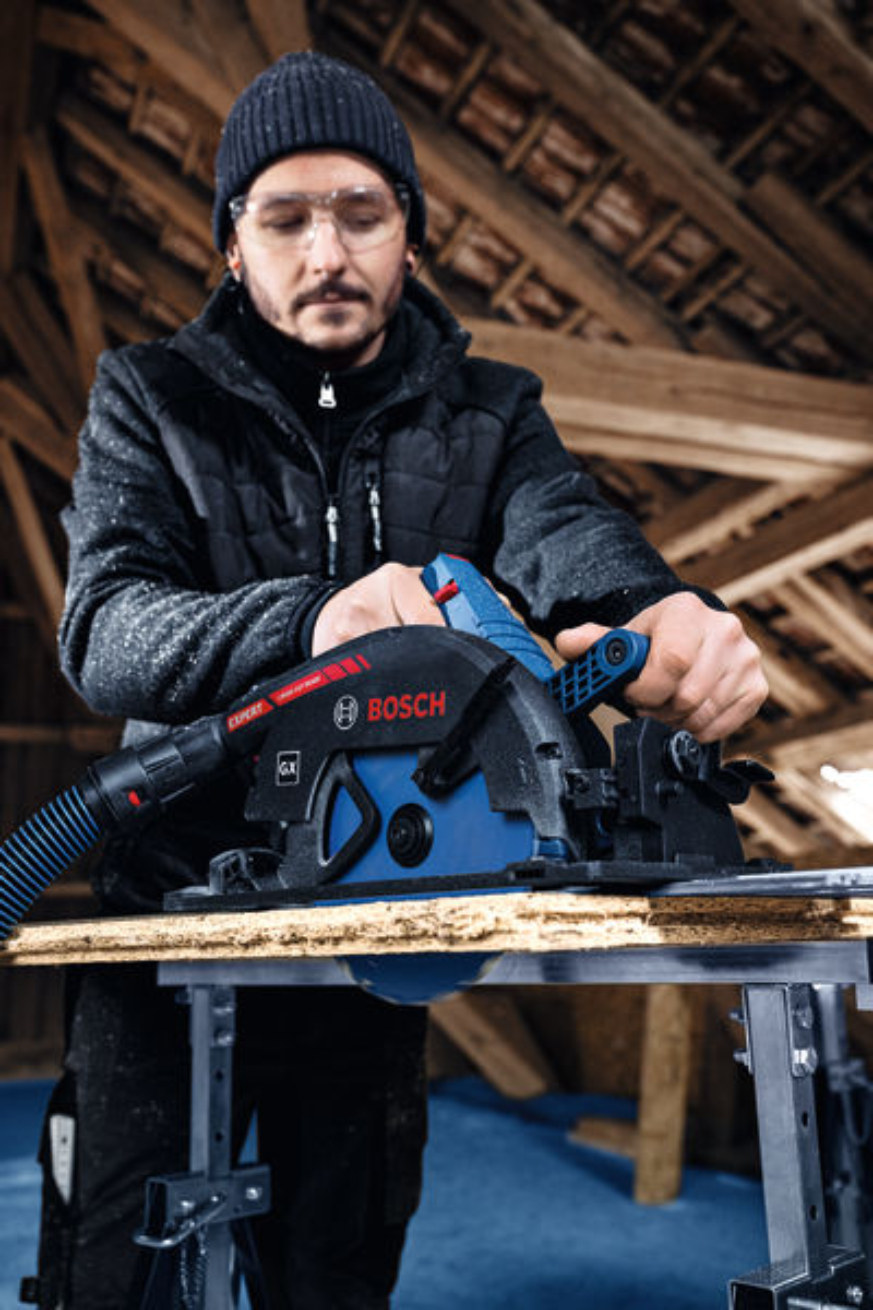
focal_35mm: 35
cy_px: 655
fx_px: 1273
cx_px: 436
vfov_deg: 54.4
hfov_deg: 37.9
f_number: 5
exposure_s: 1/40
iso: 800
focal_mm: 35
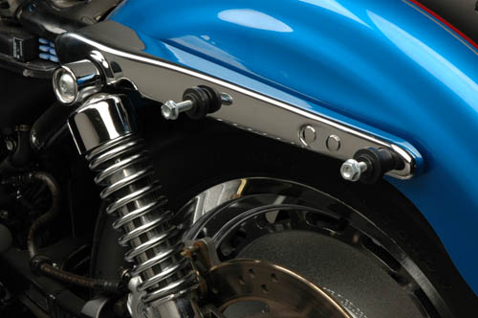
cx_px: 239
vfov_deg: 14.7
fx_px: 1233
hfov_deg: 21.9
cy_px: 159
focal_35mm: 93
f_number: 22
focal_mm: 62
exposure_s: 1/125
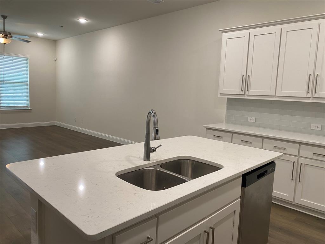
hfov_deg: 67.3
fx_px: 244
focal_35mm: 26
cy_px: 122
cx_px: 162
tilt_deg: -5.6
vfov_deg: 53.1
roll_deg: -3.0
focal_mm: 4.25
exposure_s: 1/60
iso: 80
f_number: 1.8
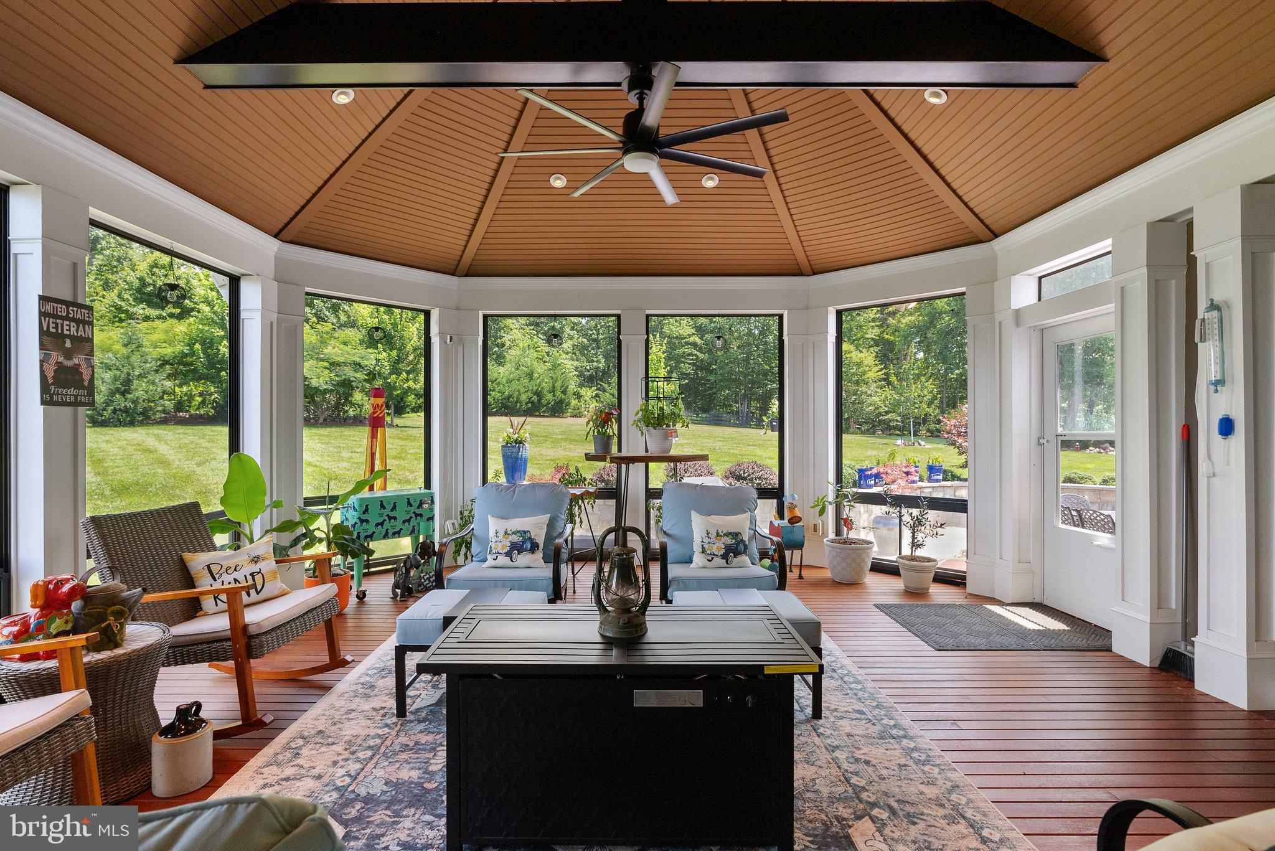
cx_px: 638
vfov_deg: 73.8
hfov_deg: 96.7
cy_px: 426
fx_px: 567
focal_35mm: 16
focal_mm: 16
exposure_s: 1/100
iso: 640
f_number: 8
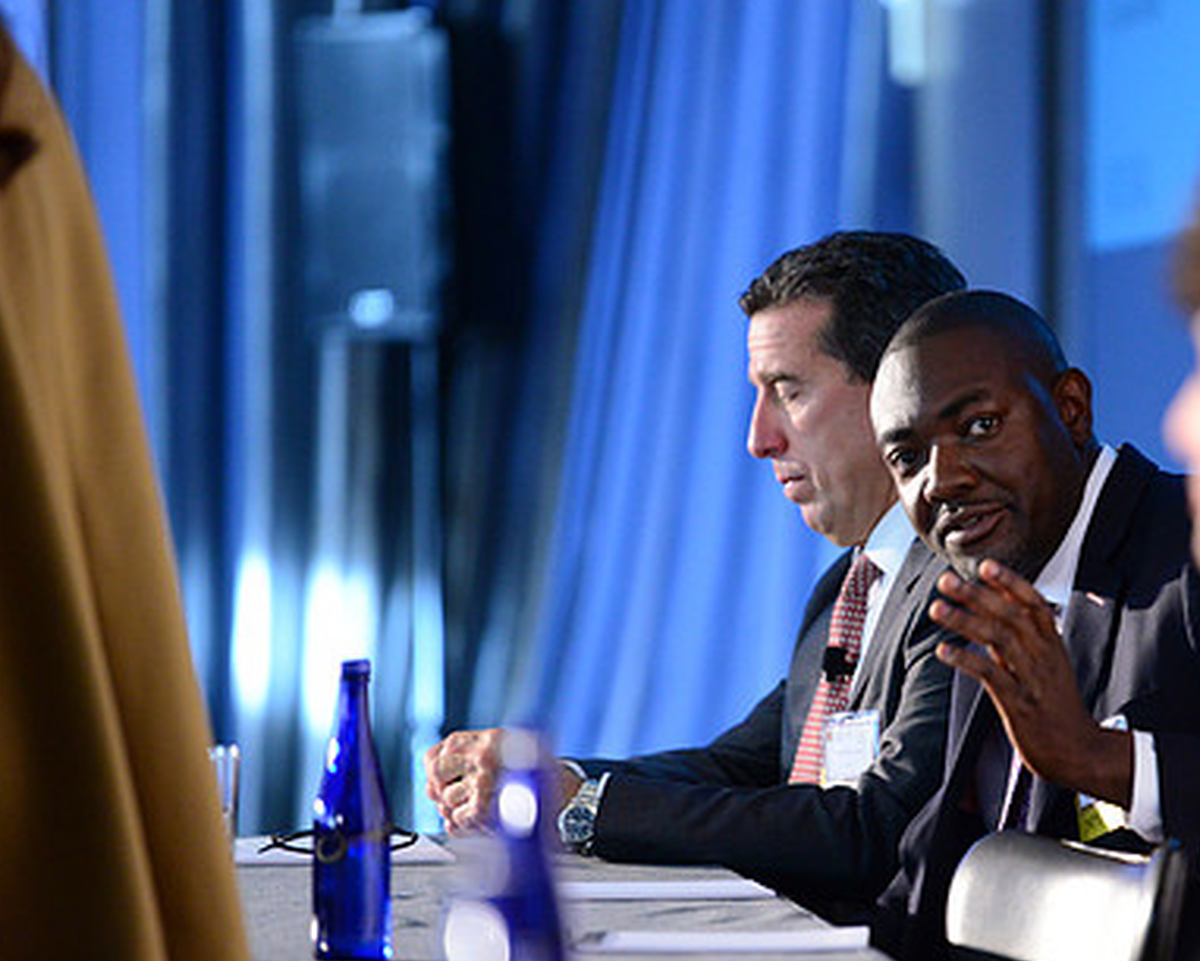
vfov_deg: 5.4
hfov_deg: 6.8
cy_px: 592
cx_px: 864
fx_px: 10127
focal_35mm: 285
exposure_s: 1/160
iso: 4000
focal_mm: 200
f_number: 2.8
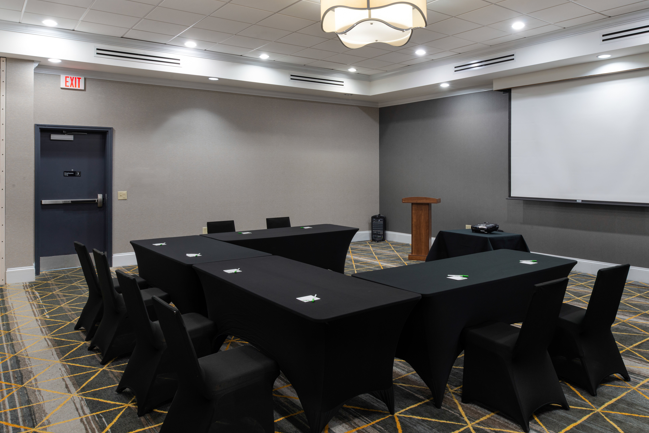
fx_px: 487
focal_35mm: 27
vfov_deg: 48.0
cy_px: 222
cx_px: 361
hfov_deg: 67.2
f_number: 13
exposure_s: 1/2
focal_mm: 24
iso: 500
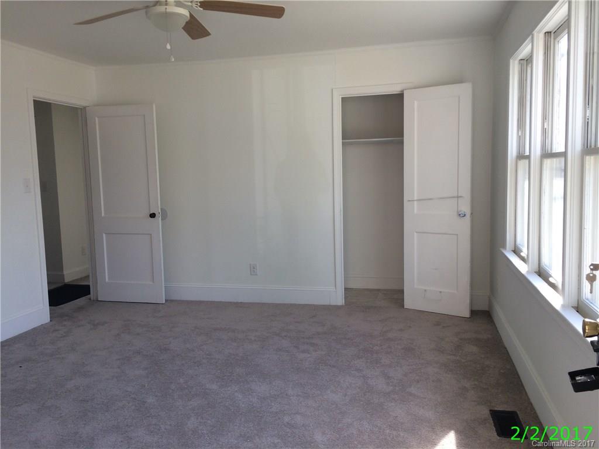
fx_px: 502
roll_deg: +1.7
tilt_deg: -6.5
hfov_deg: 61.7
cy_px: 224
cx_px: 300
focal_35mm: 29
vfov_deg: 48.2
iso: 40
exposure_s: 1/120
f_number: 2.2
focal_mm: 4.15
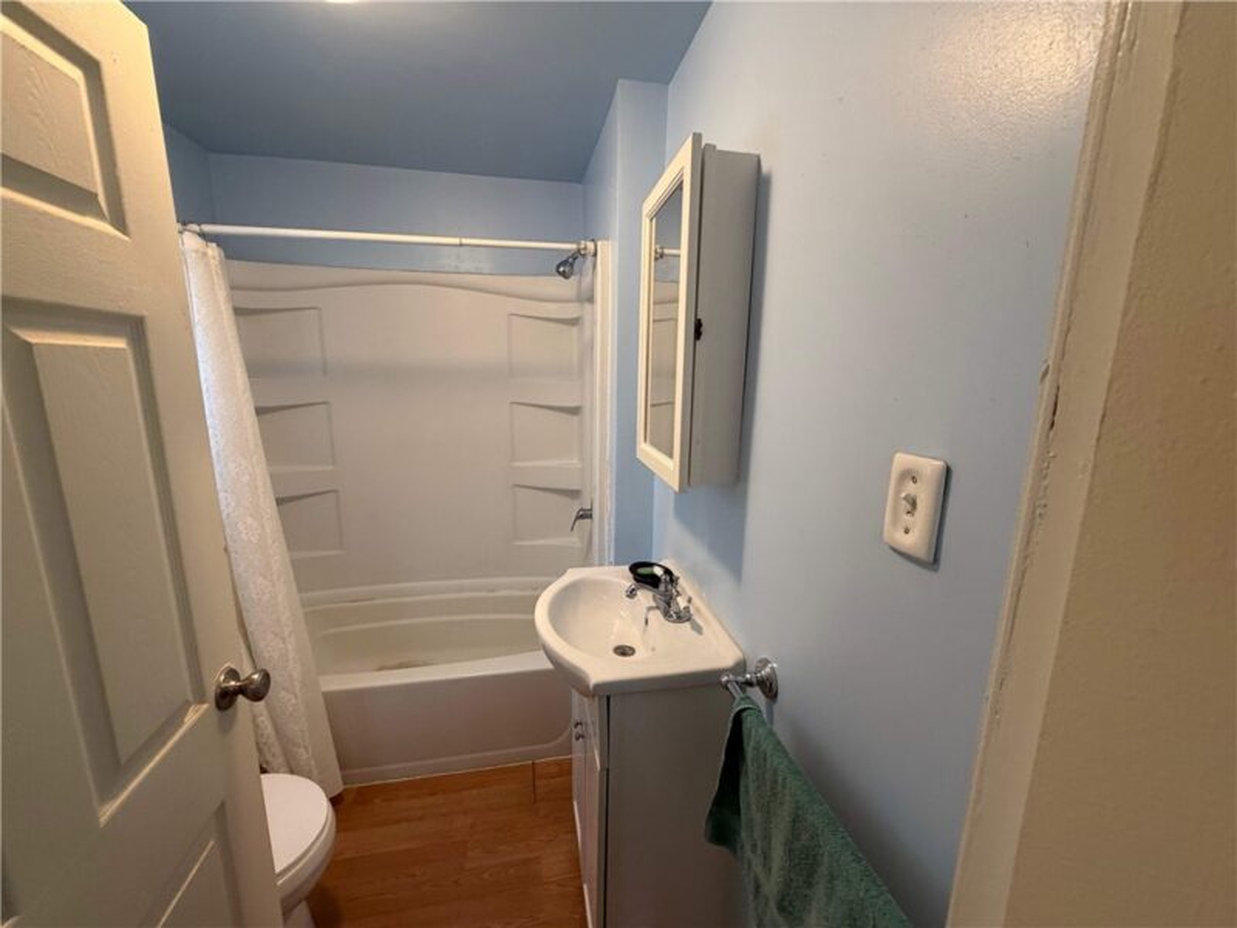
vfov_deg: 85.7
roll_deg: +0.1
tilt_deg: -9.5
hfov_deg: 102.1
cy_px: 464
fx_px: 500
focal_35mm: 14
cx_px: 618
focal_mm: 2.22
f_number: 2.2
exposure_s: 1/60
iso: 320
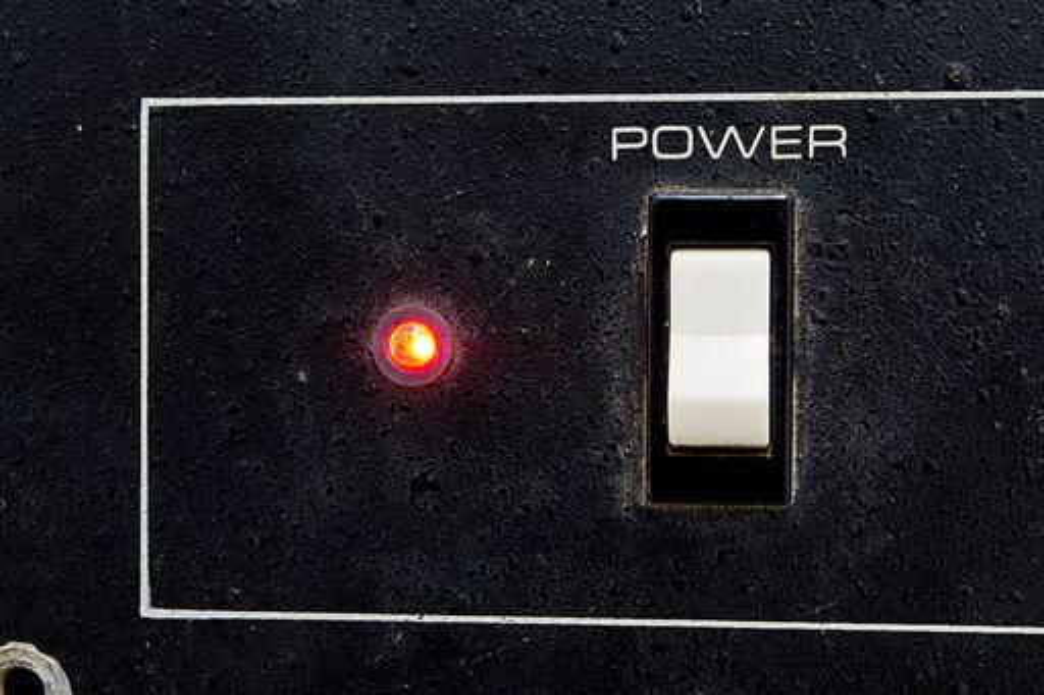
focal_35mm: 75
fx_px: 2174
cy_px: 348
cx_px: 522
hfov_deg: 27.0
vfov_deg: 18.2
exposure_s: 8
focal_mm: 50
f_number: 16
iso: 100
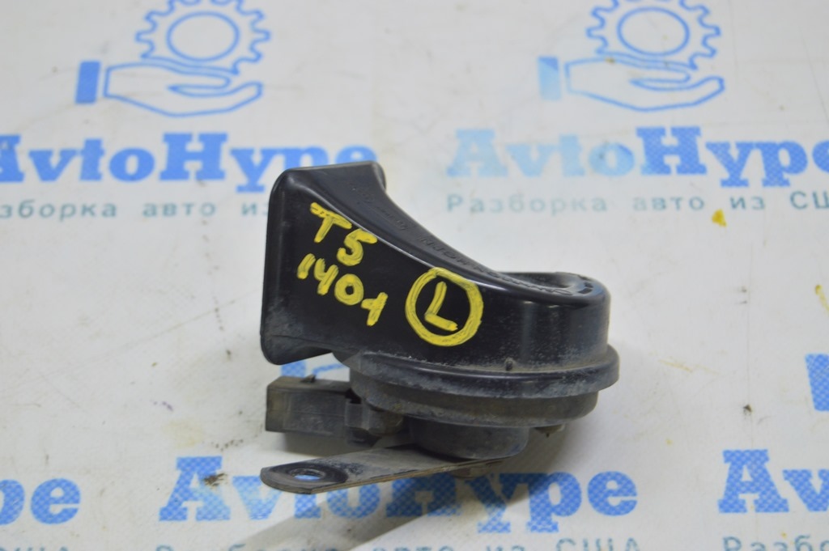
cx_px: 414
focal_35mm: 82
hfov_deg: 24.6
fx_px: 1898
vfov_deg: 16.5
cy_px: 276
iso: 400
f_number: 5.6
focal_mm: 55
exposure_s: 1/20
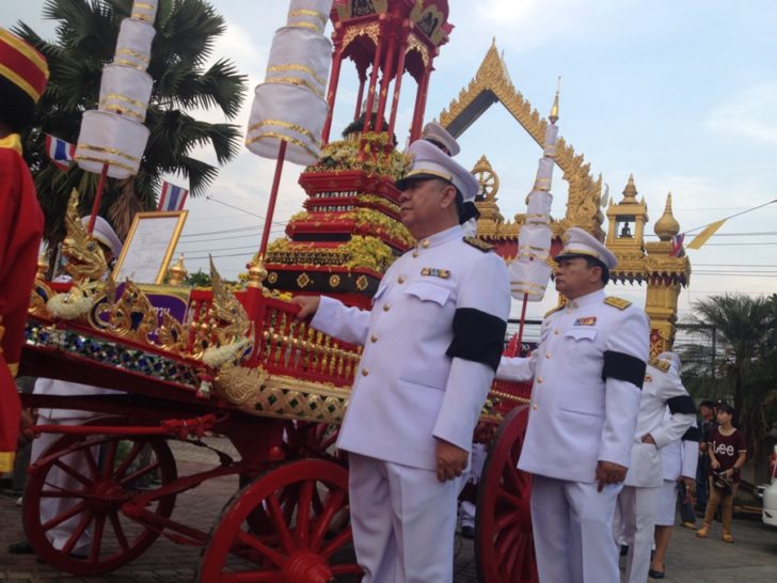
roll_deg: -6.4
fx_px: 786
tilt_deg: +1.6
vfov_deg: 40.7
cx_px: 388
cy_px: 292
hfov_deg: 52.6
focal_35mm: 35
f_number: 2.4
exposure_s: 1/158
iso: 50
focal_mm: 4.28
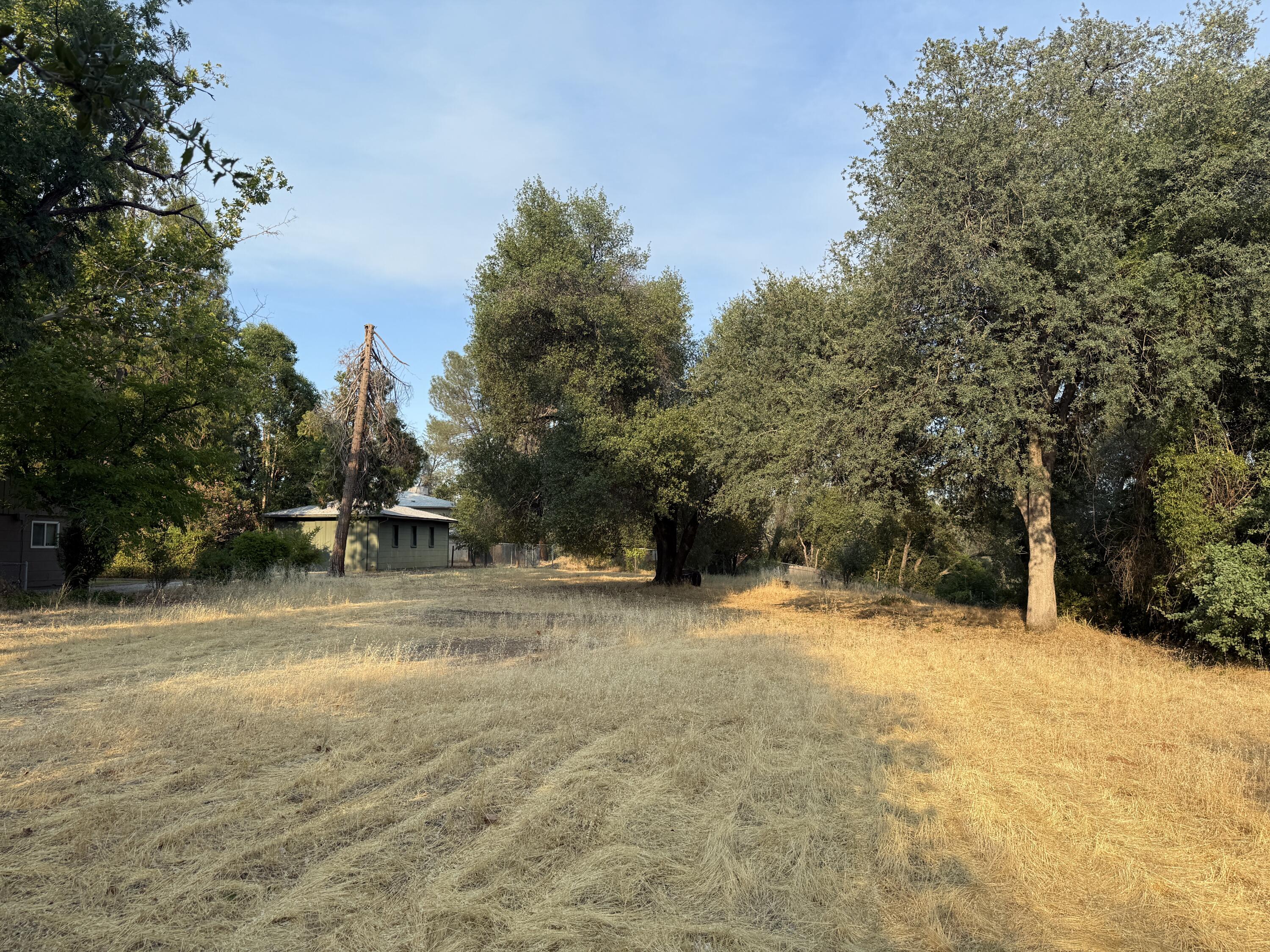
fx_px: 881
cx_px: 635
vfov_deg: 56.8
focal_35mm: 24
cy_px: 476
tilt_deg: +4.5
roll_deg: -0.7
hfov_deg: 71.6
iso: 80
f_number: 1.78
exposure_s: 1/2299
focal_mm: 6.76
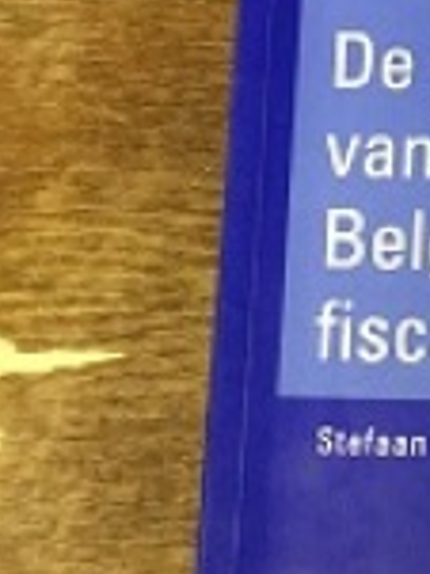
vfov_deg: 25.3
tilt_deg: -81.7
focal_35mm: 77
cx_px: 567
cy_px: 220
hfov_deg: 17.8
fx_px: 1277
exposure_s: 1/17
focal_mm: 4.15
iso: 400
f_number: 2.2
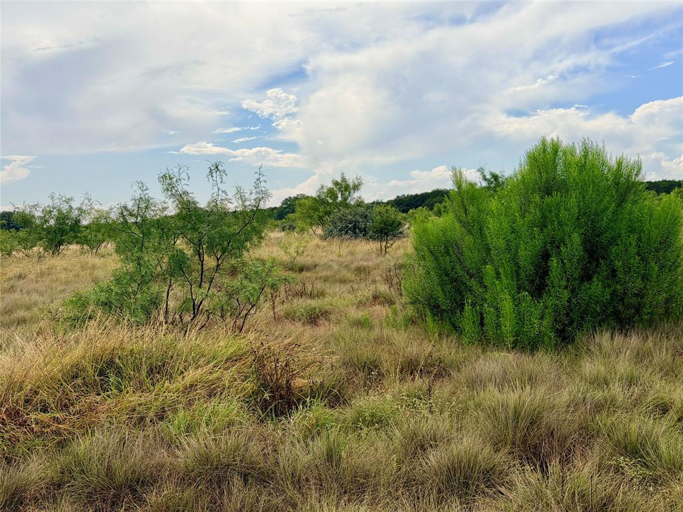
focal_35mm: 48
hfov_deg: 39.7
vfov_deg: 30.3
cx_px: 342
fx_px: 947
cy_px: 256
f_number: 1.78
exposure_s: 1/6024
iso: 64
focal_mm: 6.76
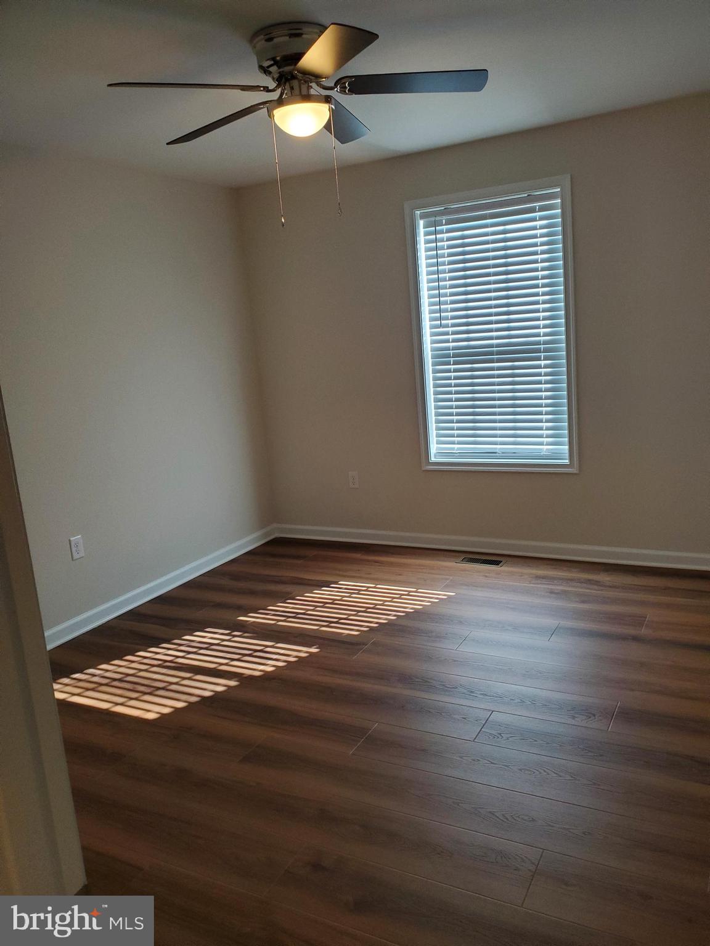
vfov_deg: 67.3
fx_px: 711
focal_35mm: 26
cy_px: 473
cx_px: 355
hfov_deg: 53.1
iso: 200
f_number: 2.4
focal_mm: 4.3
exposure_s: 1/120
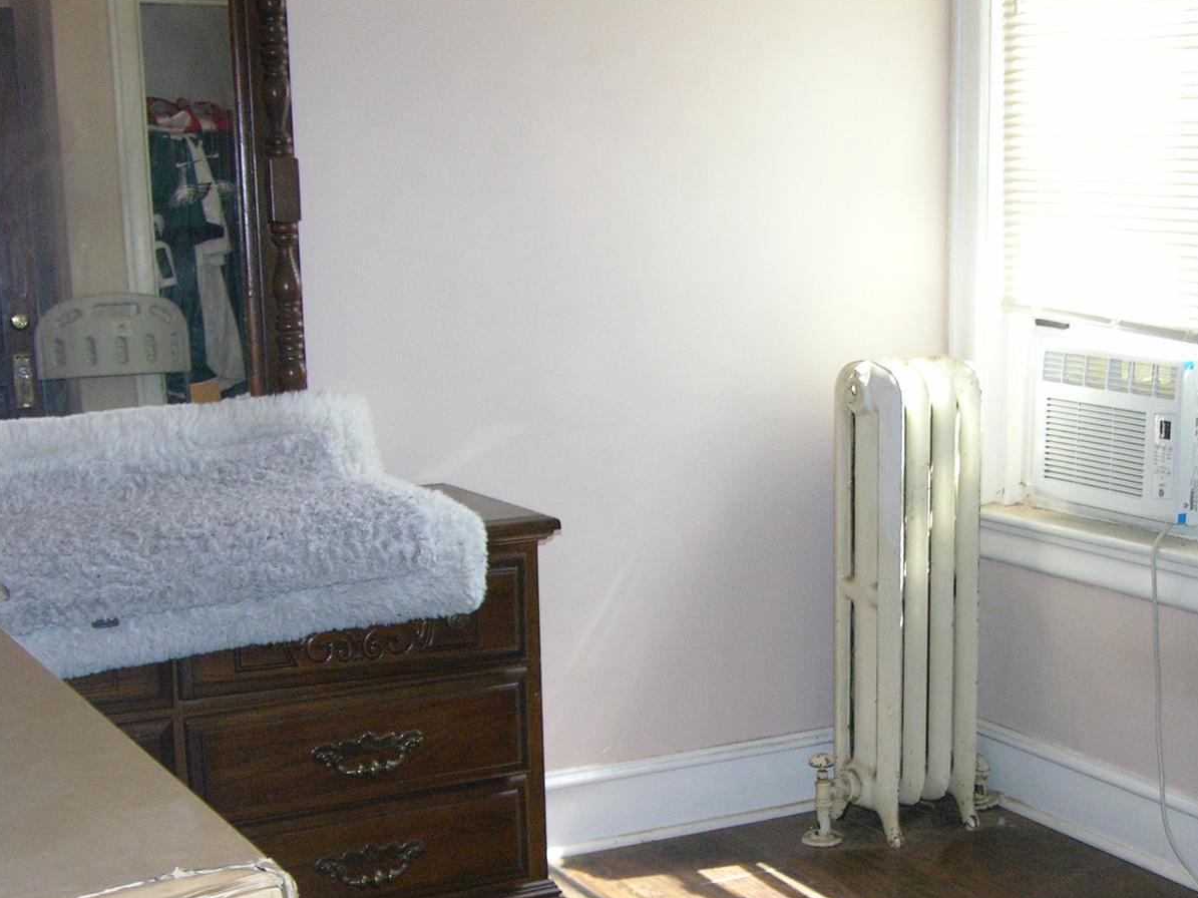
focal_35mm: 60
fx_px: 2076
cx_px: 716
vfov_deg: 24.1
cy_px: 699
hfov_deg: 32.1
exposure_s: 1/60.1
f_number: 2.8
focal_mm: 8.9
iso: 200
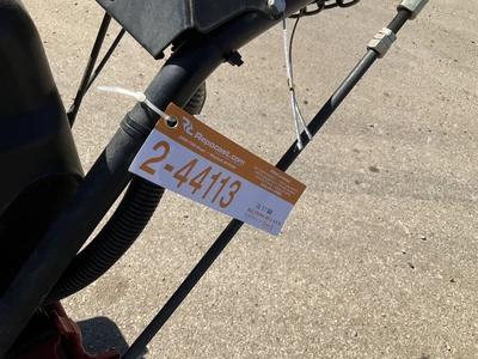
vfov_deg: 48.2
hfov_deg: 61.7
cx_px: 239
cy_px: 180
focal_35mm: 29
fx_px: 400
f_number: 1.8
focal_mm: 3
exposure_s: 1/1626
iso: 25
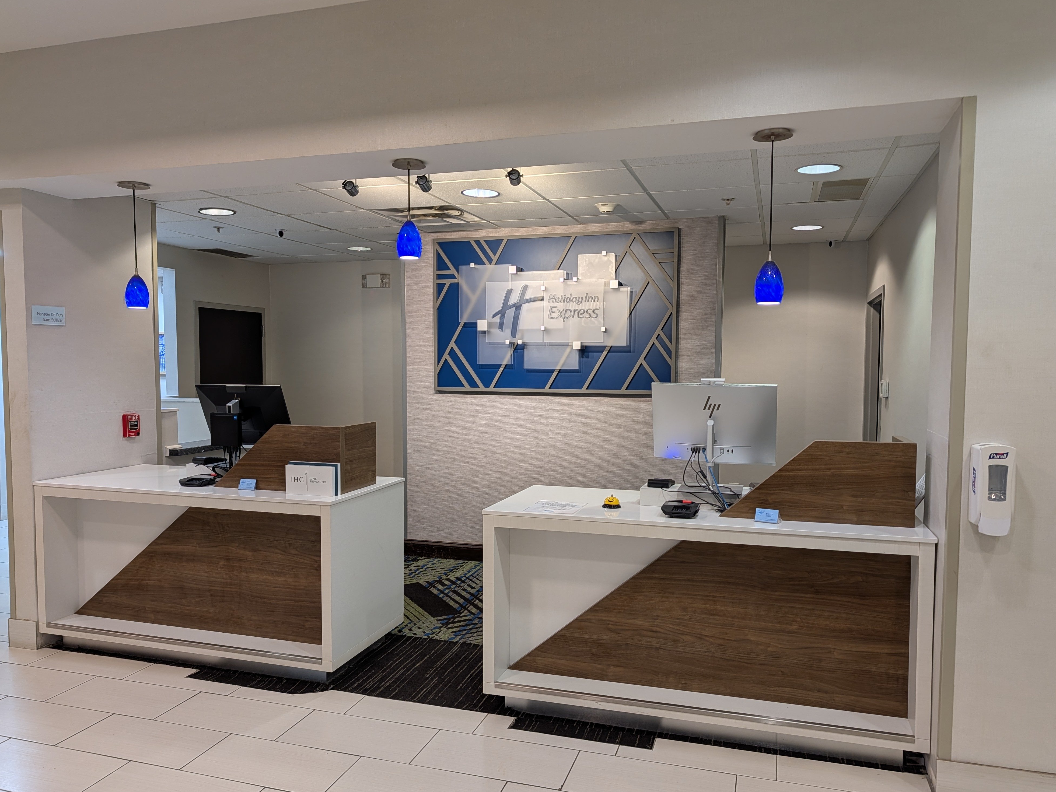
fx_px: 763
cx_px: 524
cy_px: 401
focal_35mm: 25
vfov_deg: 54.9
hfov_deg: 69.4
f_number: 1.68
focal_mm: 6.9
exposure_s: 1/60
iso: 22
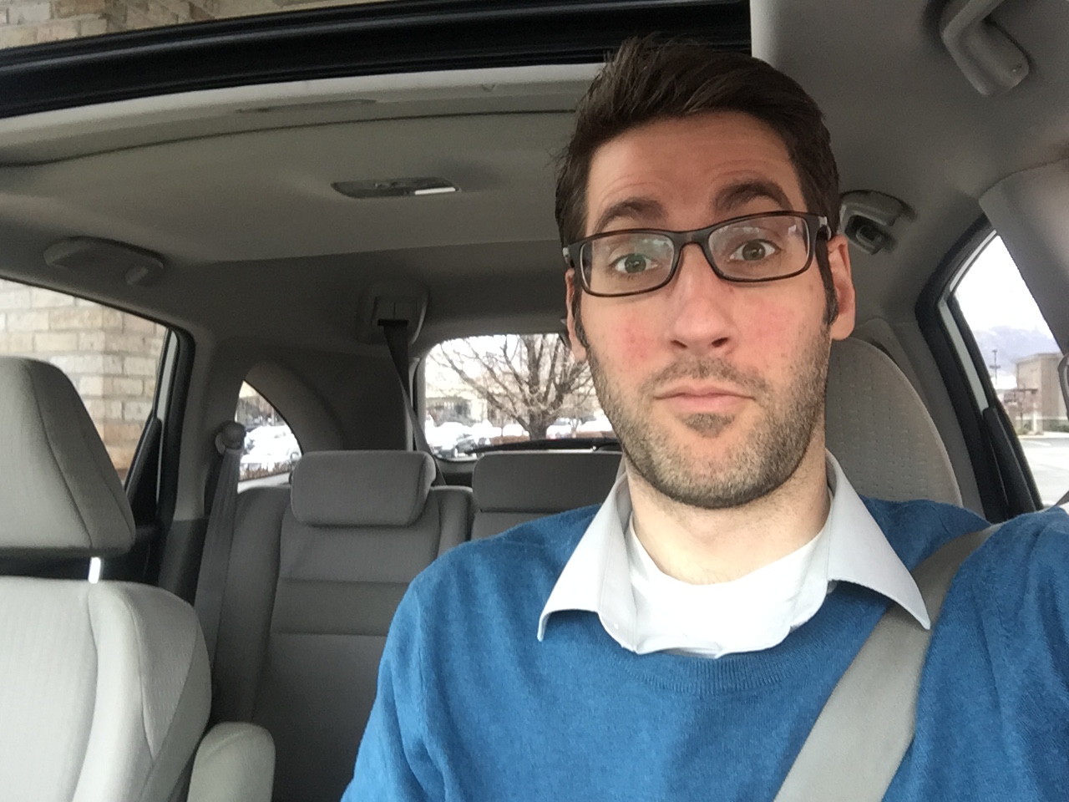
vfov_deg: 45.4
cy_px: 401
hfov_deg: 58.4
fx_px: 957
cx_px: 534
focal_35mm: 31
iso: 40
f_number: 2.2
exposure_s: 1/30
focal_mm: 2.65
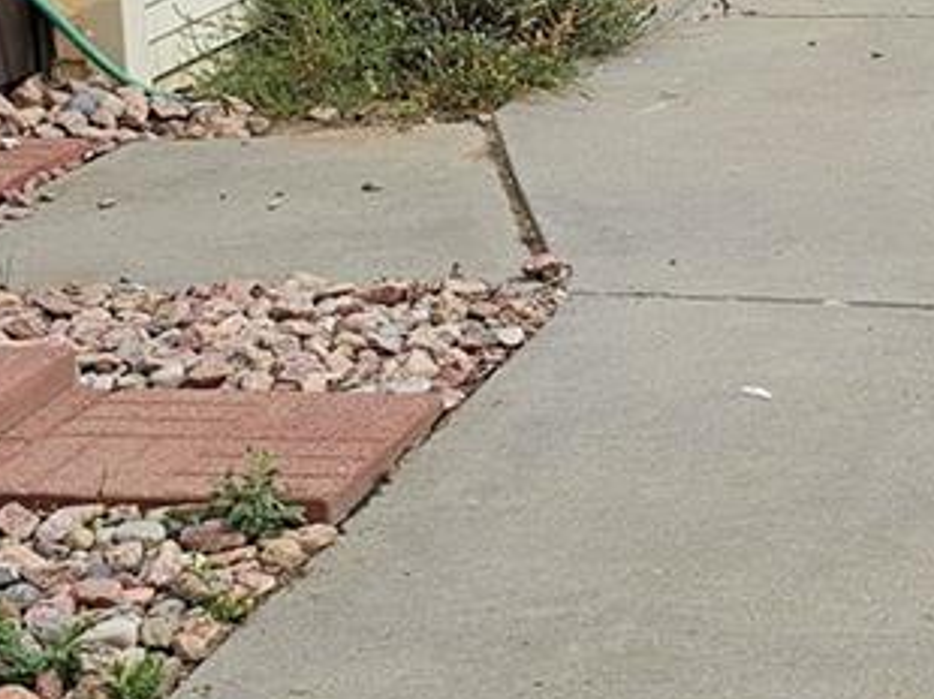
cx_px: 1446
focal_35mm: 107
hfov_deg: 16.6
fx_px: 2885
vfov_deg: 13.6
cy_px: -42
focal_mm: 6.3
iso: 10
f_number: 1.7
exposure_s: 1/796
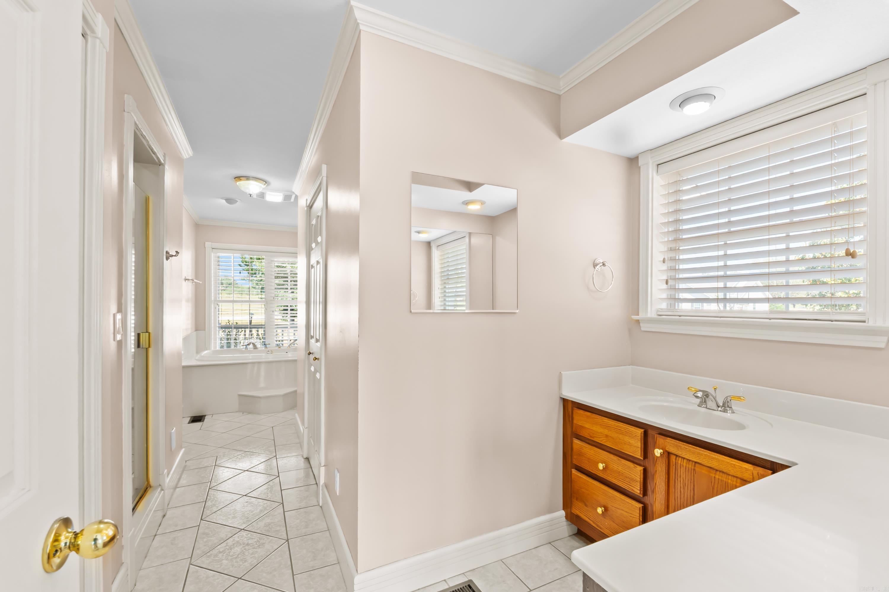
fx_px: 385
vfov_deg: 75.1
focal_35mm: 16
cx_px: 444
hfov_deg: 98.2
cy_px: 296
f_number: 9
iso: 200
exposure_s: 1/5
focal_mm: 10.4
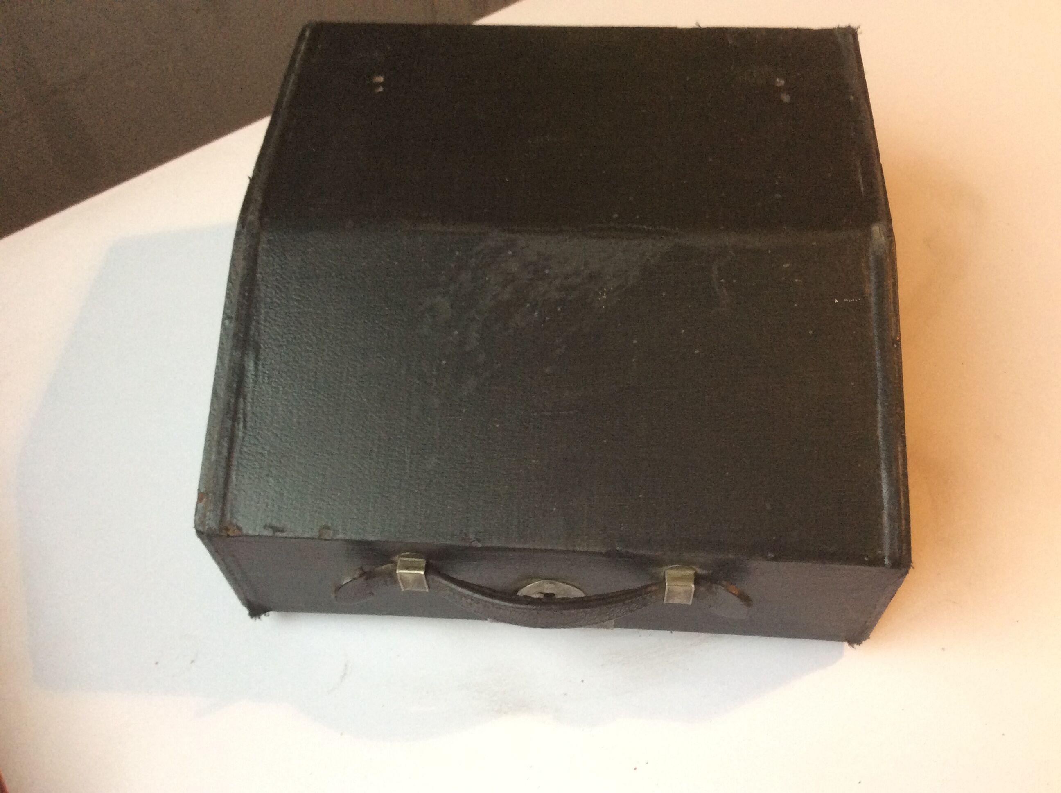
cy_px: 396
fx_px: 979
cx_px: 530
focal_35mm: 32
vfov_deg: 44.1
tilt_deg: -57.0
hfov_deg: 56.9
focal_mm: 3.3
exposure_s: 1/25
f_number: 2.4
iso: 125
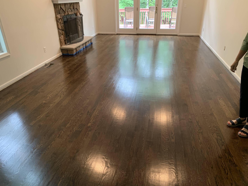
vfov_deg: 53.1
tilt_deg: -27.2
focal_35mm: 26
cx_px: 124
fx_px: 186
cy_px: 93
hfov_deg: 67.3
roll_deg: +1.5
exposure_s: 1/40
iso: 250
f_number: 1.8
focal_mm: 4.25
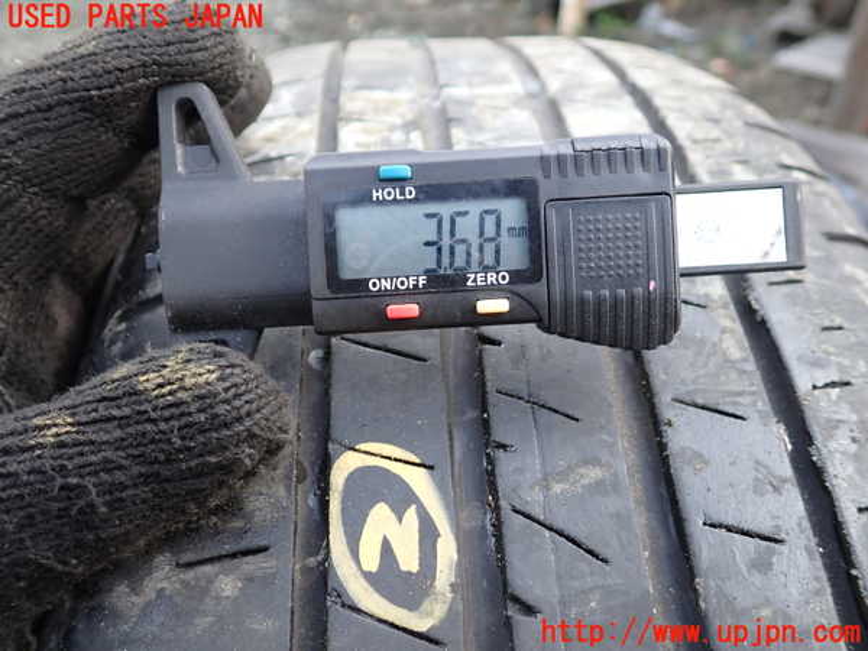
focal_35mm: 30
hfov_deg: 60.0
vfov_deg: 46.8
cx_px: 434
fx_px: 752
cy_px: 326
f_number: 2.3
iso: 100
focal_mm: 5.4
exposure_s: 1/100
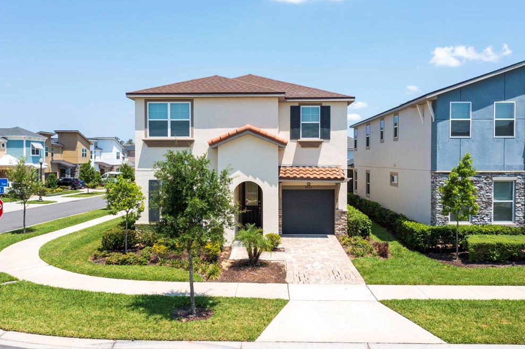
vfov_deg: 44.9
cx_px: 268
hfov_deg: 63.7
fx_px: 423
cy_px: 171
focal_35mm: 29
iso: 100
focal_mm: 10.26
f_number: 5.6
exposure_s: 1/400
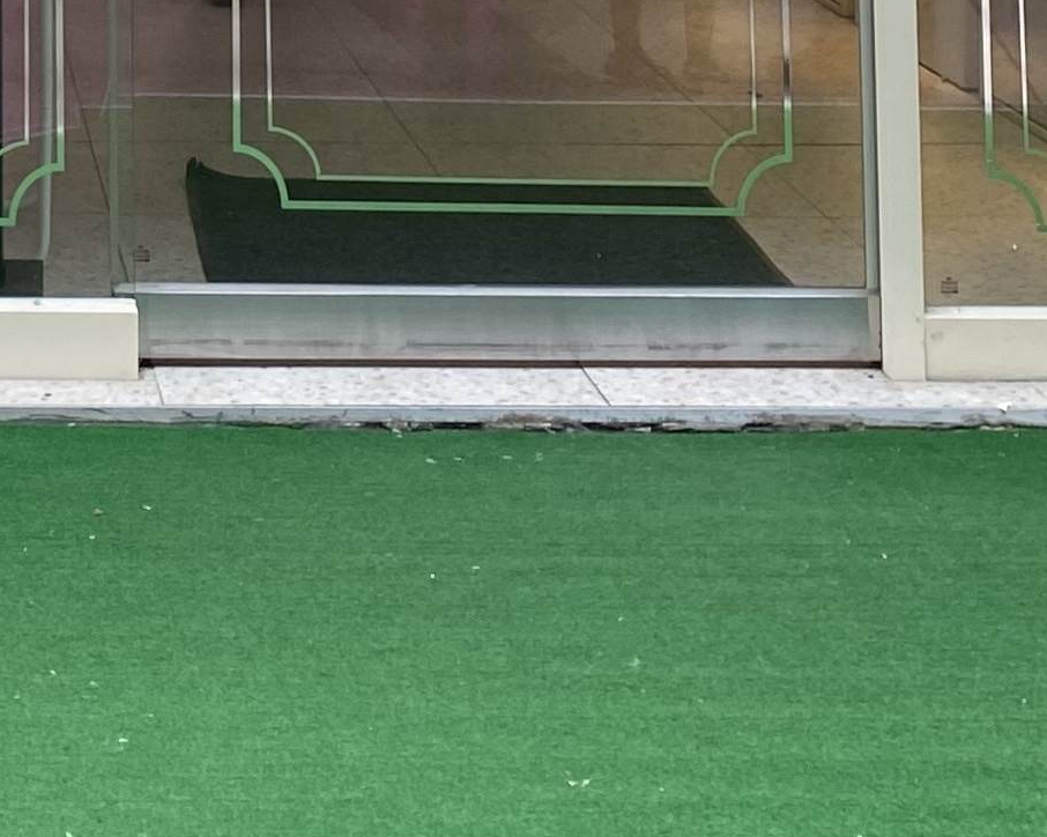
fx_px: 3500
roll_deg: -0.4
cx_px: -195
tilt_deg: +5.4
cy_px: -838
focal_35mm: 113
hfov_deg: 16.3
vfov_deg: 12.1
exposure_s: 1/222
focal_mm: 4.25
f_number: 1.8
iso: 32
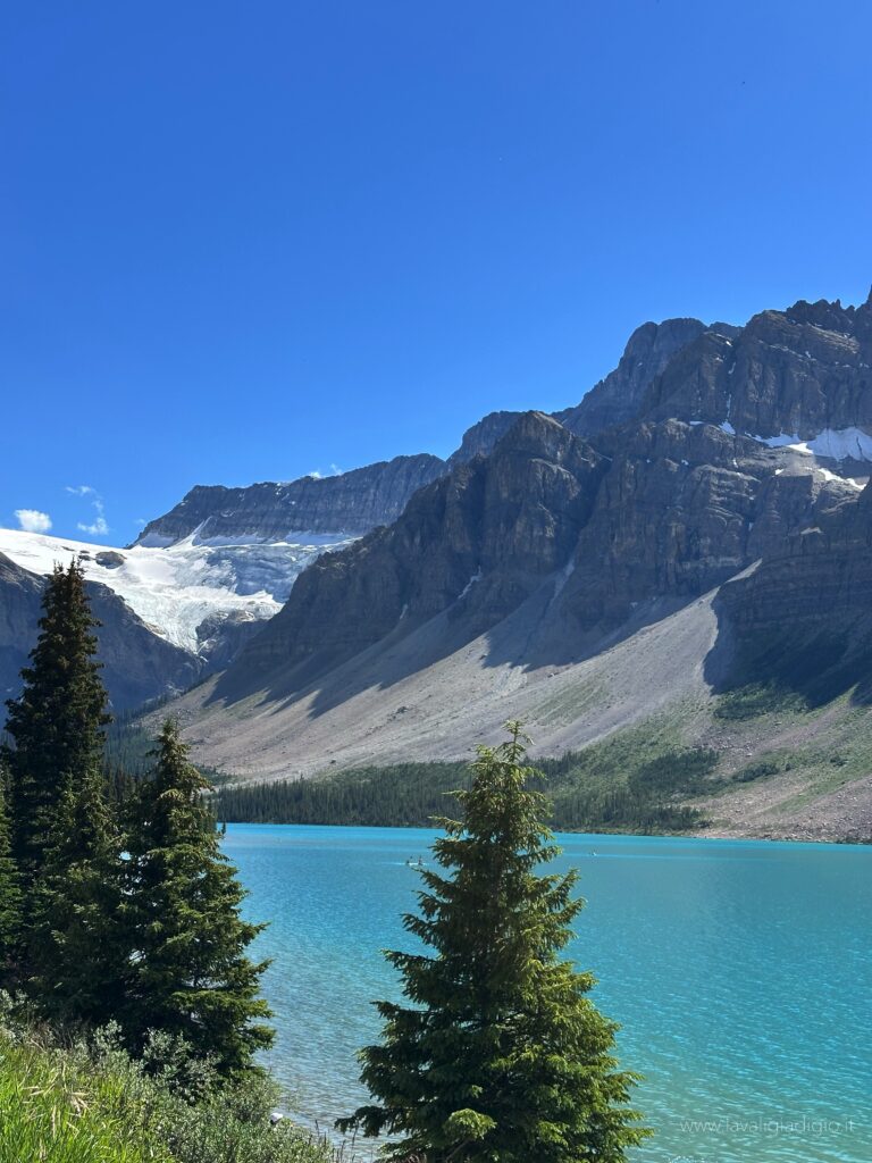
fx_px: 1612
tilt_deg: +7.3
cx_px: 436
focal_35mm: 48
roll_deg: -2.4
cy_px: 582
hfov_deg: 30.3
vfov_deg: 39.7
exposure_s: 1/3257
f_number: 1.78
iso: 64
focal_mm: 6.86
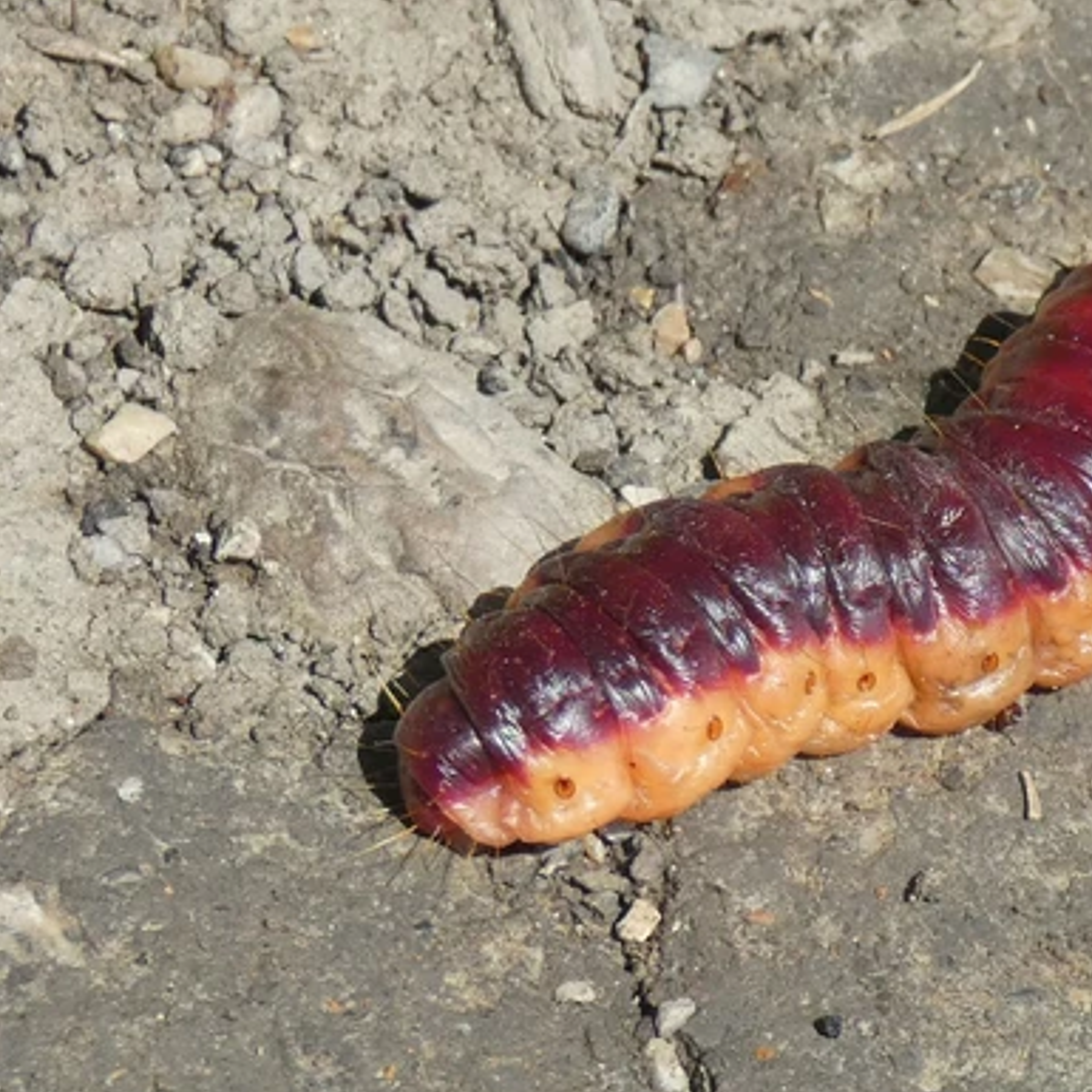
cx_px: 899
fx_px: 3462
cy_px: 584
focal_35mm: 97
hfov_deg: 17.7
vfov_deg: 17.9
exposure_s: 1/200
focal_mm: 11.9
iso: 80
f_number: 4.2
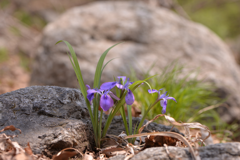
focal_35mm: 105
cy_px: 80
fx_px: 700
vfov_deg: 13.1
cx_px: 120
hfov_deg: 19.4
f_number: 9
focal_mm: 105
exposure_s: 1/160
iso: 125
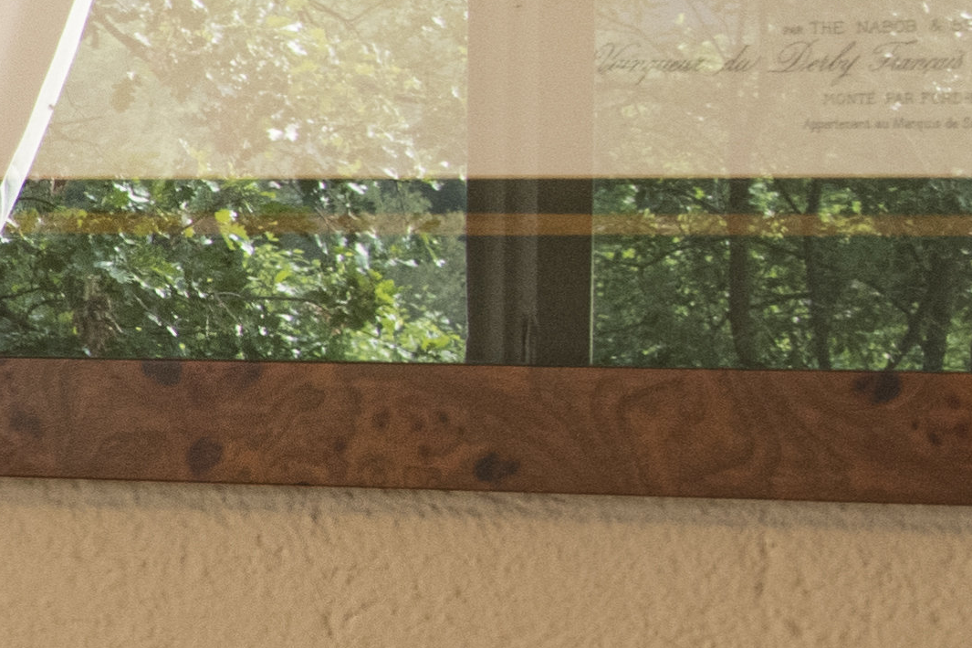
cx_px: -2151
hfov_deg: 7.9
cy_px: 476
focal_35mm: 217
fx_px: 5859
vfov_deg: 6.3
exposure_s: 1/30
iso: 500
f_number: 10
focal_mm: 28
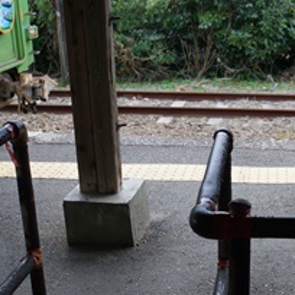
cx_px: 269
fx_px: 590
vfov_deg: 27.9
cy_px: 192
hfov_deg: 27.0
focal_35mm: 61
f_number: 4
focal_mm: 20.4
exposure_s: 1/60
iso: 125
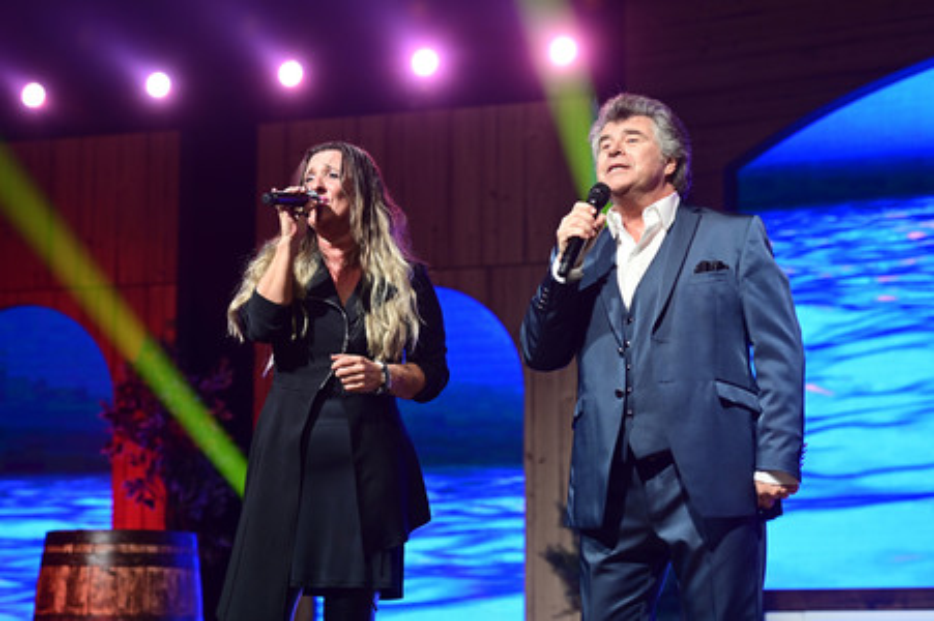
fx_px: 2333
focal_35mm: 90
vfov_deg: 15.2
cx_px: 467
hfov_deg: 22.6
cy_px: 310
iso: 1250
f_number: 2.8
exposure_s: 1/160
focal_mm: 90
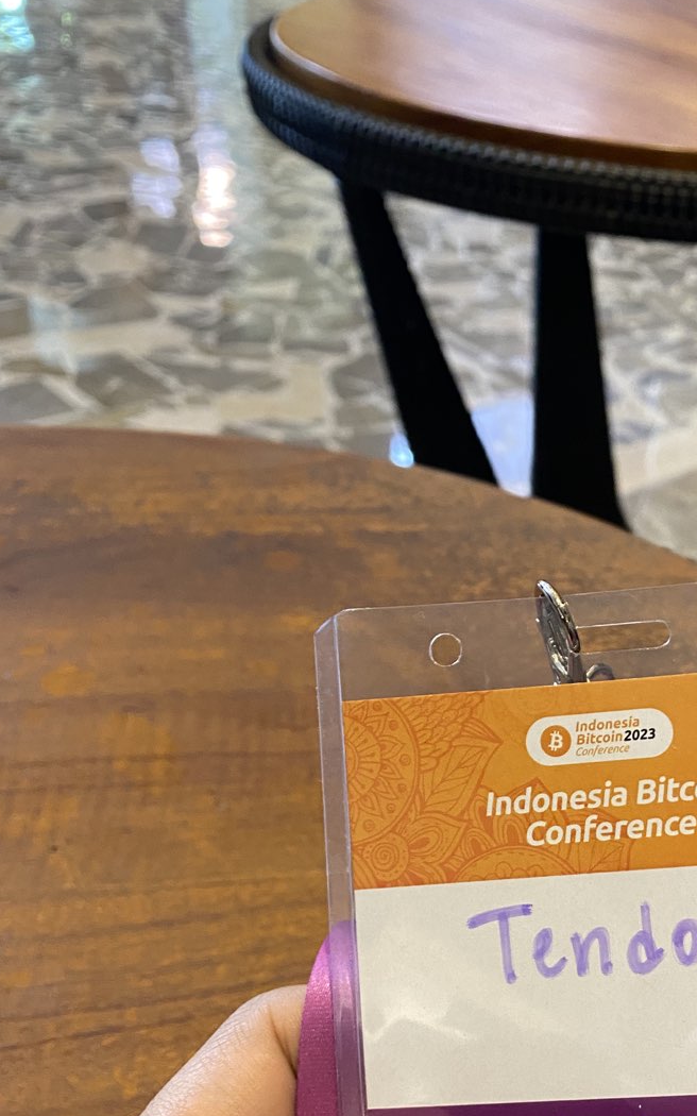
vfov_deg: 45.6
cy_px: 836
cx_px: 620
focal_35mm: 42
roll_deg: -4.5
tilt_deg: -39.7
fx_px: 1277
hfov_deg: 29.3
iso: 250
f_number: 1.8
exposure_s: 1/60
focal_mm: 4.25
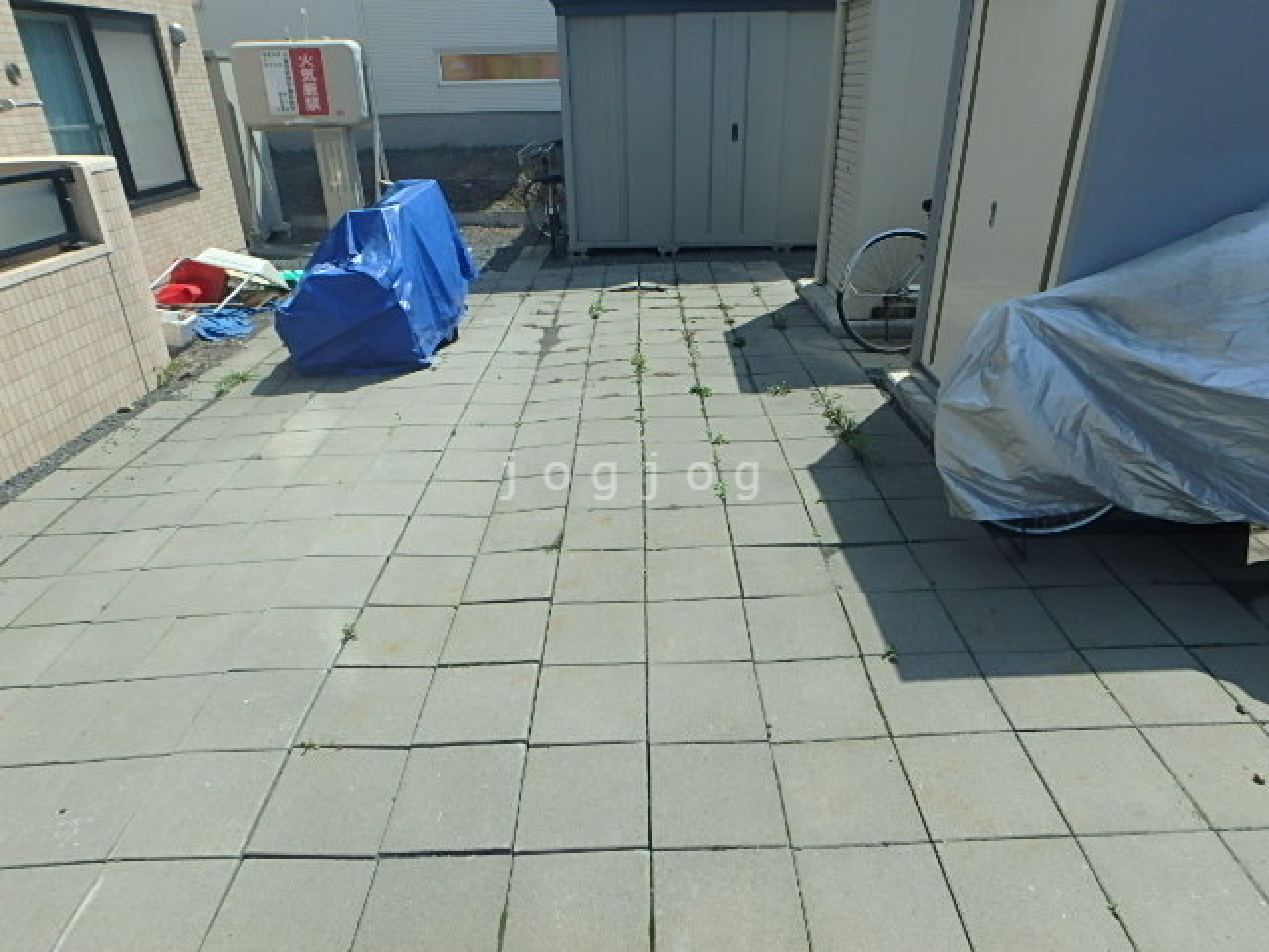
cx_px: 634
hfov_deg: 79.0
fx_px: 770
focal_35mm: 21
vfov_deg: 63.4
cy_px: 476
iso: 125
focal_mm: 3.7
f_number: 6
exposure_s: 1/500
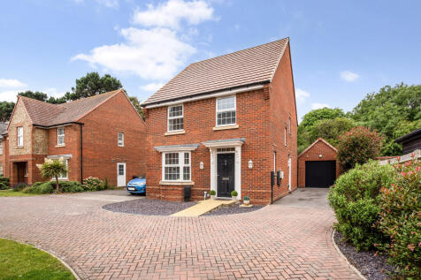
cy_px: 140
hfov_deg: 86.9
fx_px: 222
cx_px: 210
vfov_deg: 64.5
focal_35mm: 19
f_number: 7.1
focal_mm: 19
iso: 200
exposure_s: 1/250
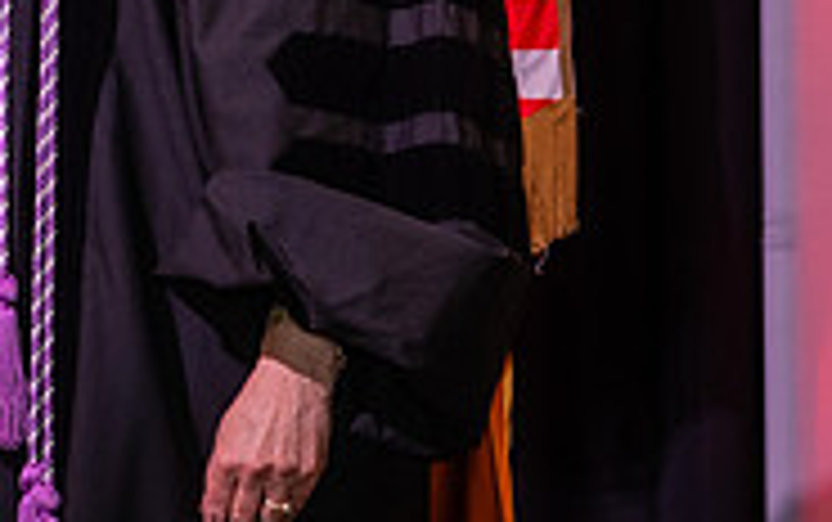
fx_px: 4607
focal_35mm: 203
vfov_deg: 6.4
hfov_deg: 10.1
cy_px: -142
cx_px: -298
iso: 1250
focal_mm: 49
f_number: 5.6
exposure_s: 1/160
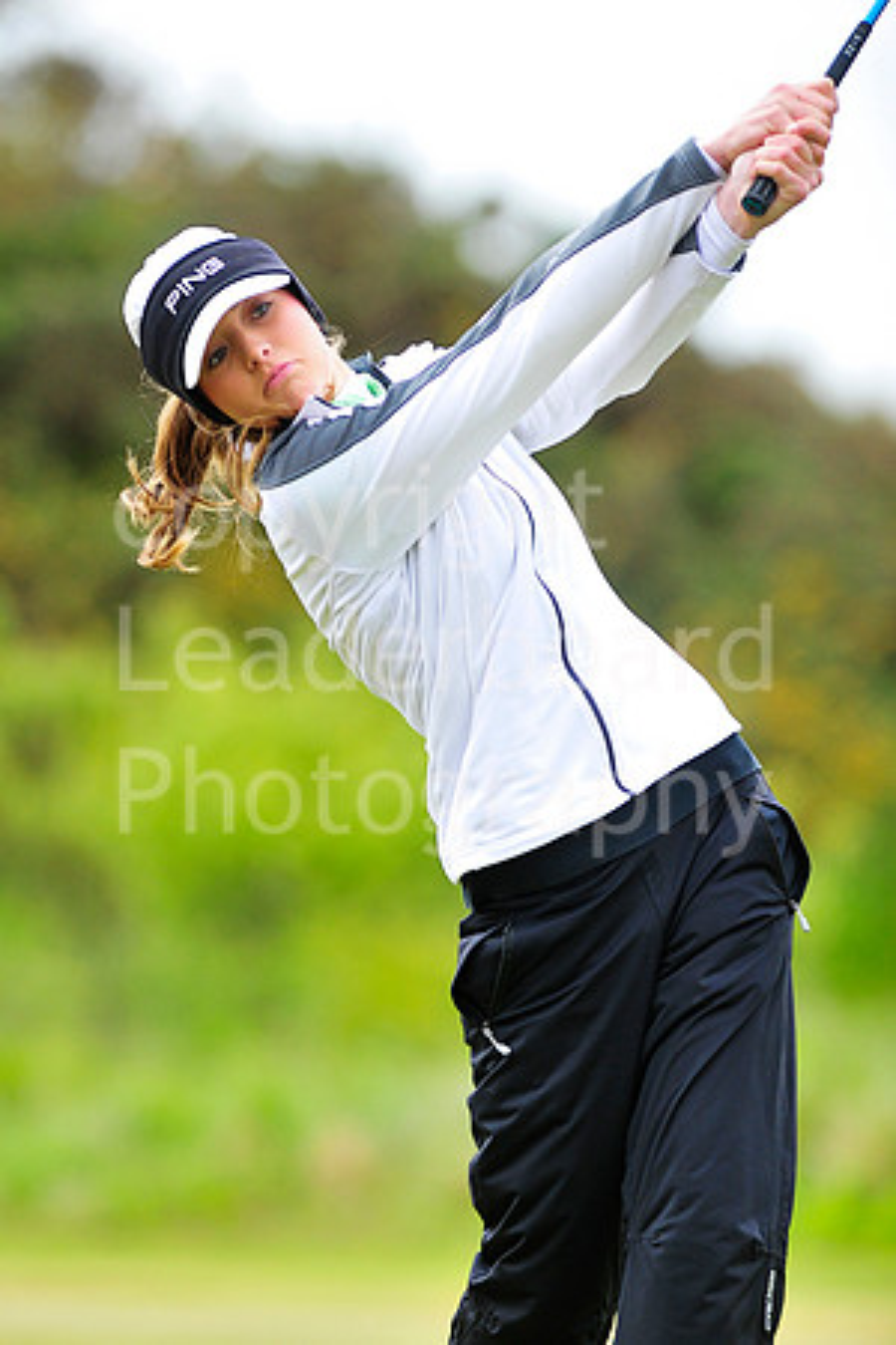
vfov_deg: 6.9
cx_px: 448
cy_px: 672
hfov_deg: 4.6
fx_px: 11199
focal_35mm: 300
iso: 800
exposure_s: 1/3200
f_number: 4.5
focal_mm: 300
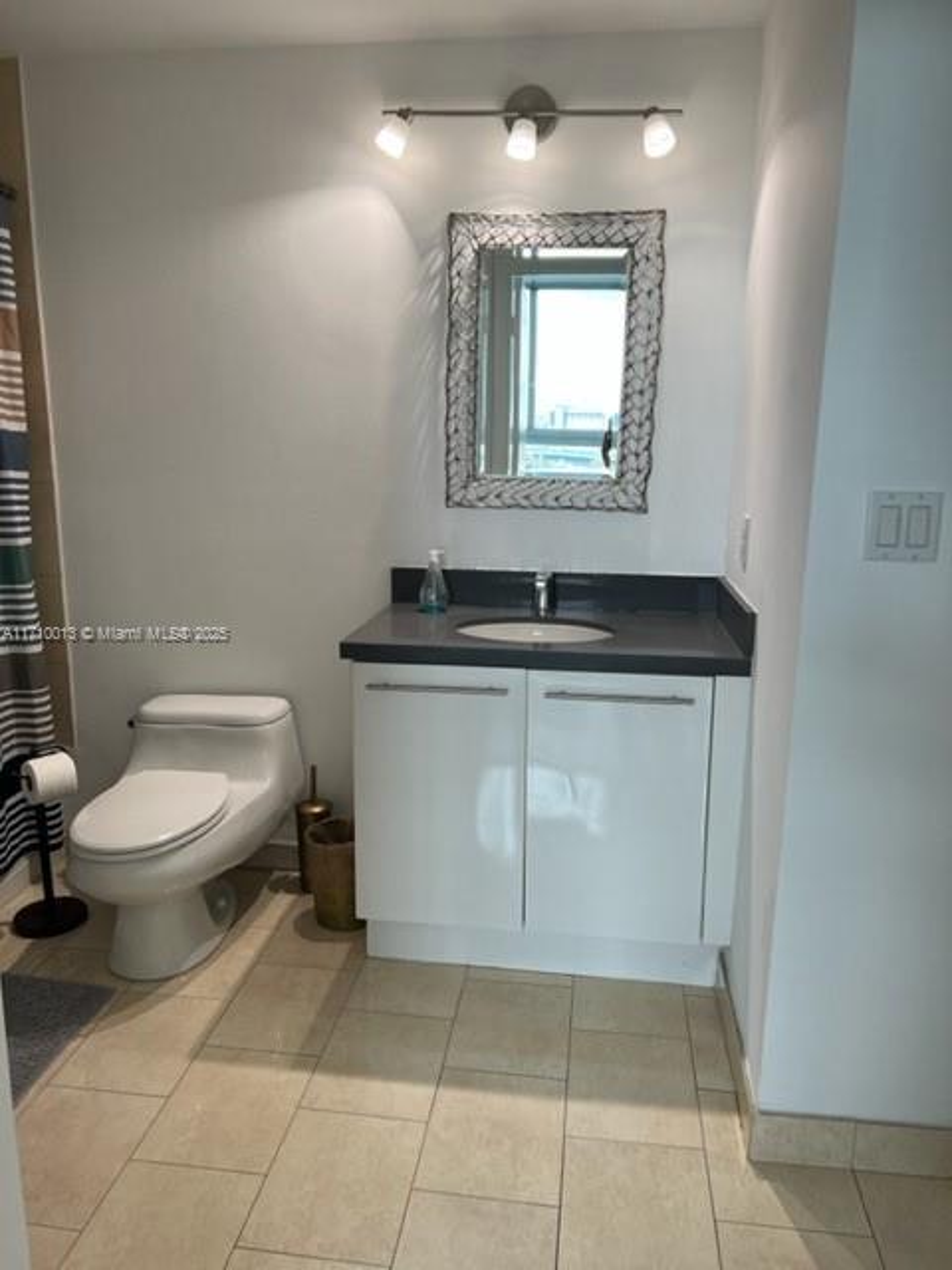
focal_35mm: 26
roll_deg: -0.8
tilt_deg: -12.3
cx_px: 476
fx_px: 953
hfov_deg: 53.1
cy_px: 635
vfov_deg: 67.3
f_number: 1.5
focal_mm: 5.7
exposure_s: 1/160
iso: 64
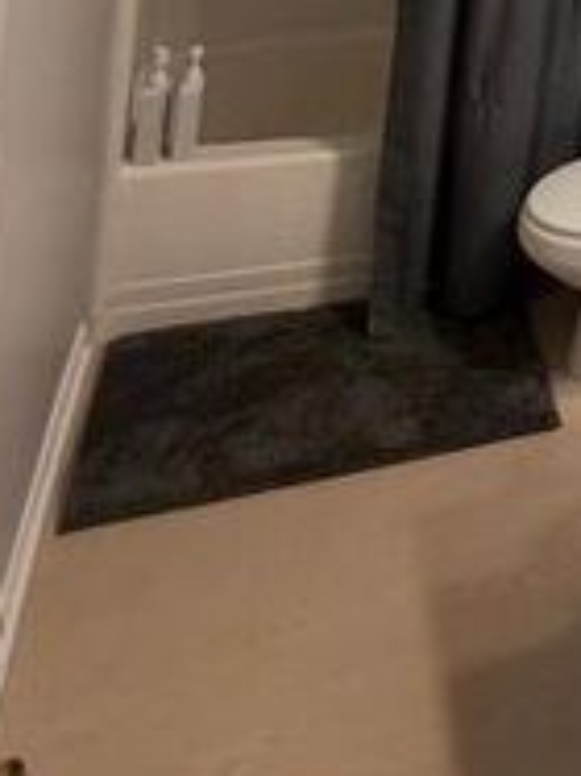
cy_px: -309
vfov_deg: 28.7
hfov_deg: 23.7
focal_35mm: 50
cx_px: 847
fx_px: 1120
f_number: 2.2
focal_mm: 2.22
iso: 200
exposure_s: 1/120
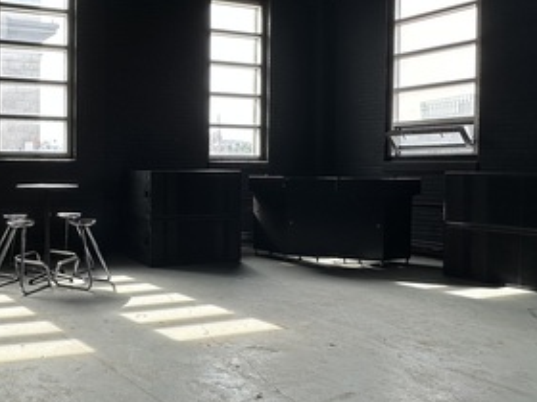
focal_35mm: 30
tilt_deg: -2.0
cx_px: 75
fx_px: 465
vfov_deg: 46.7
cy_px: 178
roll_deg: -0.4
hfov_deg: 53.9
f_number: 2.2
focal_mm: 2.22
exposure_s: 1/150
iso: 40
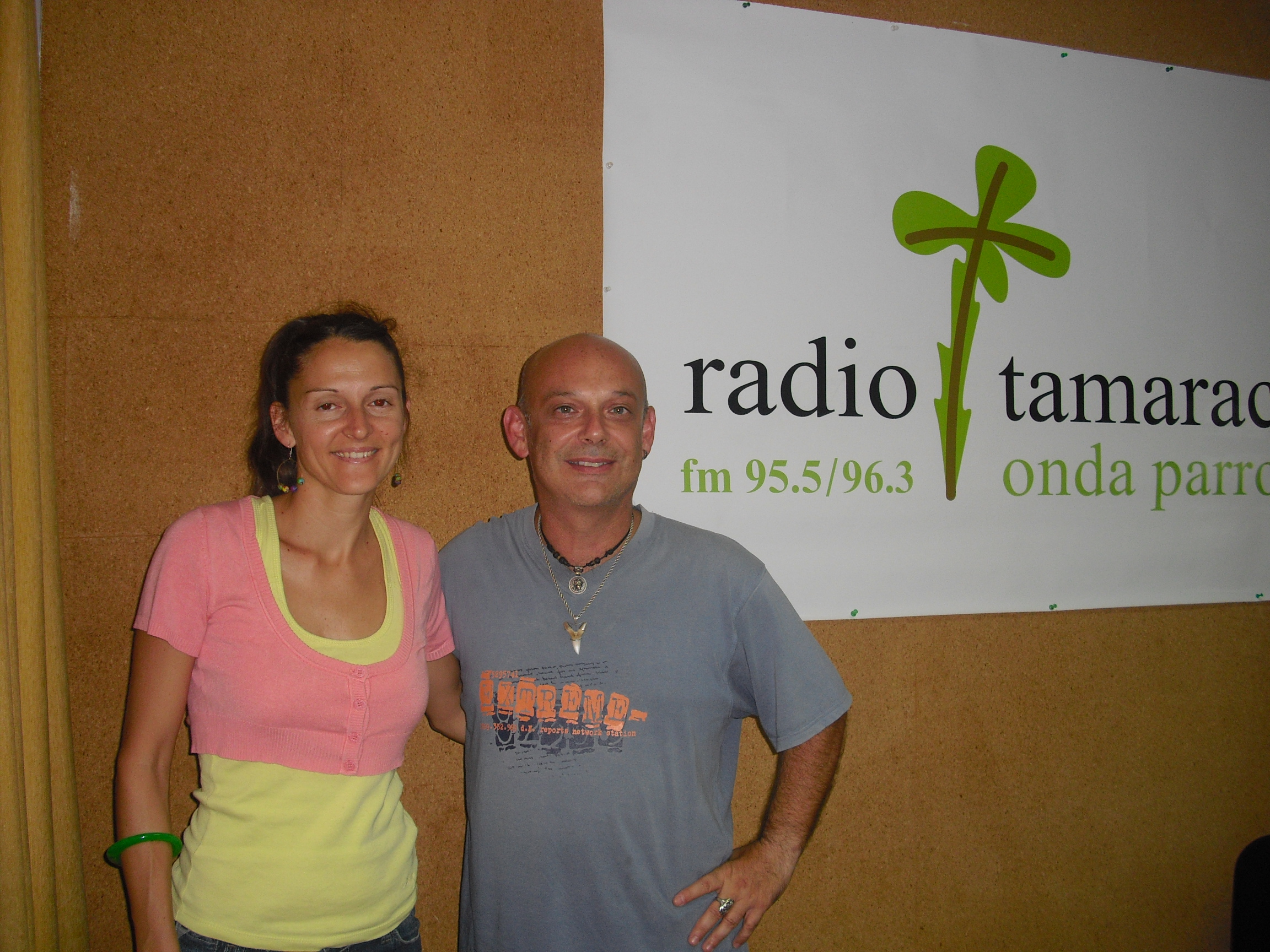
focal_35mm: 38
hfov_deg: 49.0
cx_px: 635
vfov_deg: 37.7
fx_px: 1394
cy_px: 476
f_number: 2.8
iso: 100
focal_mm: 6.2
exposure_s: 1/100
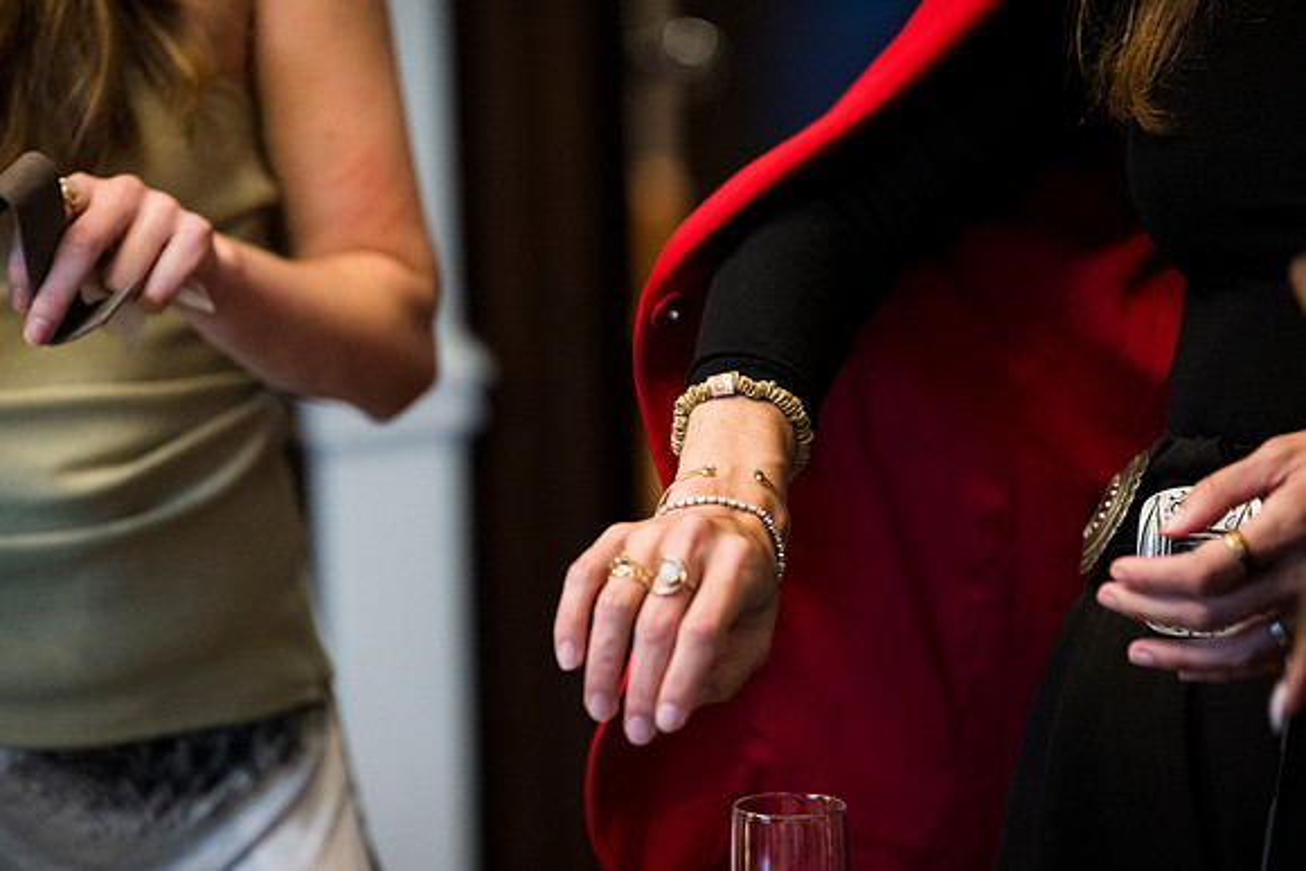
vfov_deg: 9.2
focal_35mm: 150
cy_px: 436
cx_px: 653
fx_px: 5443
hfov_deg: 13.7
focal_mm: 150
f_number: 3.2
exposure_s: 1/160
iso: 4500
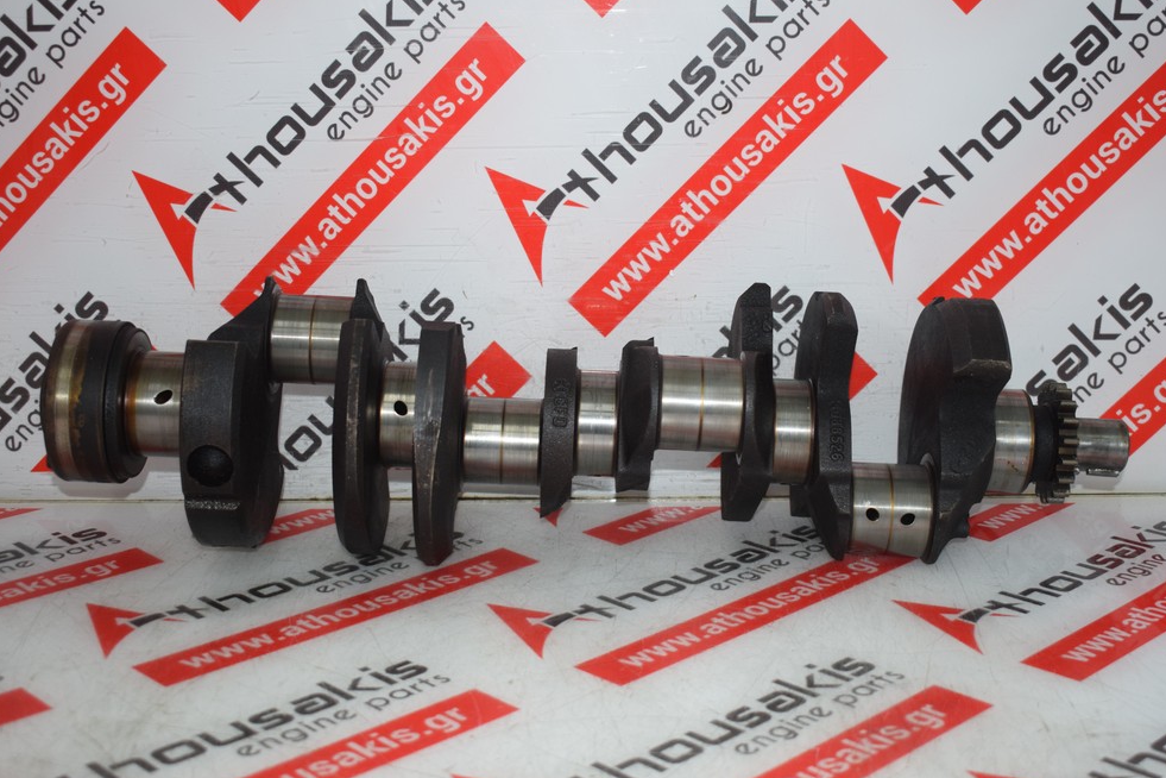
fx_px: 1684
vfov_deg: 26.0
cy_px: 385
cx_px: 587
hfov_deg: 38.2
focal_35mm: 52
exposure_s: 1/100
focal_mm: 34
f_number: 5
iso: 800
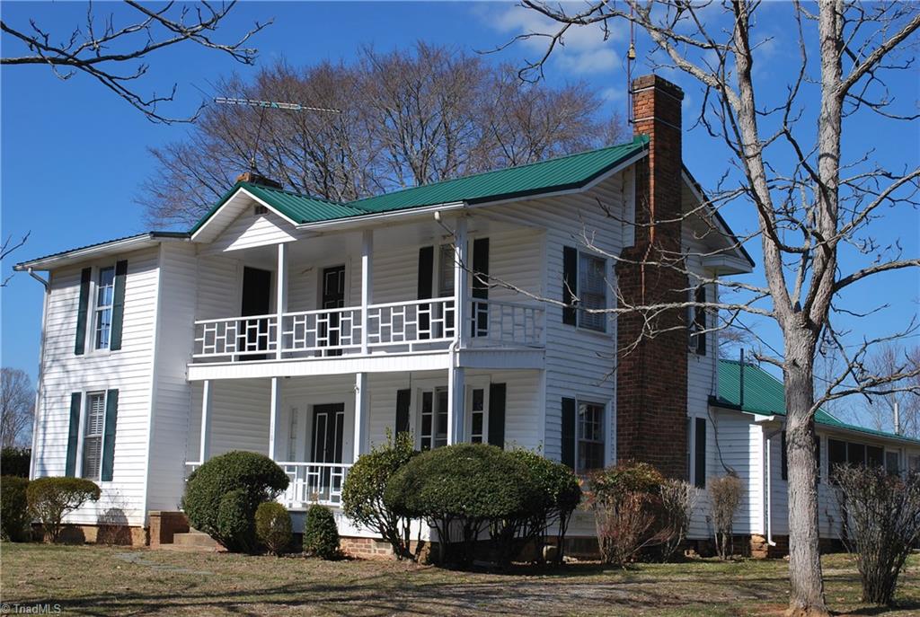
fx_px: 1306
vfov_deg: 26.6
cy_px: 308
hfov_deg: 38.8
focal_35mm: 51
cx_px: 460
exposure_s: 1/250
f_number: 8
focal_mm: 34
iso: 100
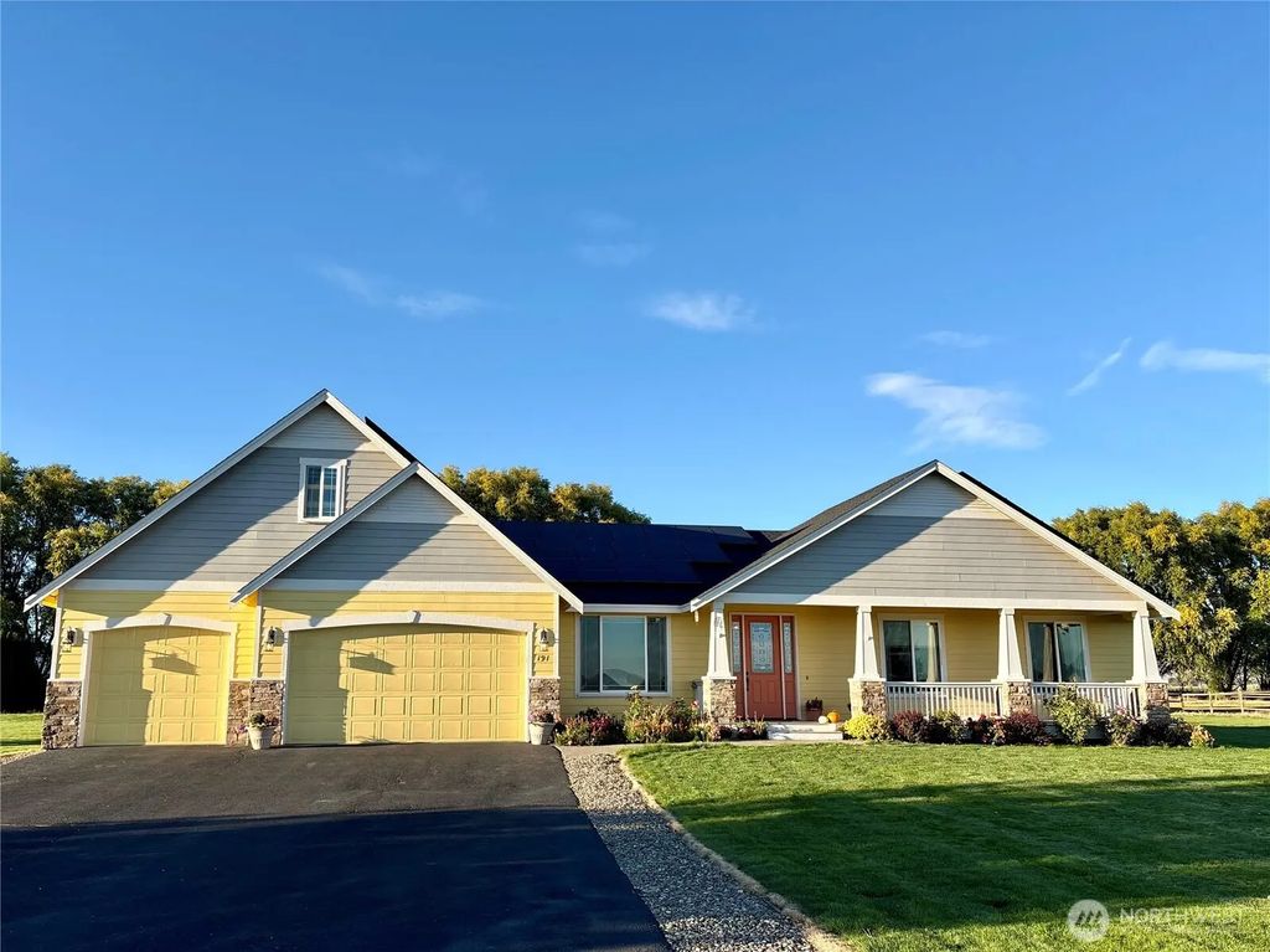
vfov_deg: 53.0
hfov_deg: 67.3
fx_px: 953
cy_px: 476
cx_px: 635
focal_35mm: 26
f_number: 1.6
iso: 50
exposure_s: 1/1706
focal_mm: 5.96
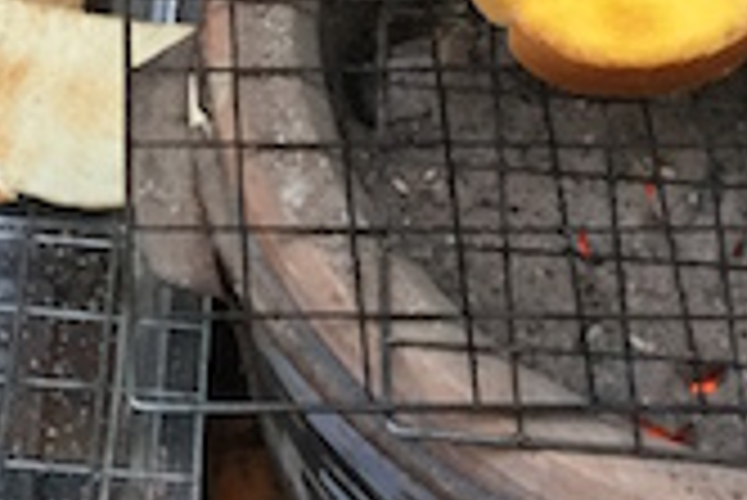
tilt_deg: -49.8
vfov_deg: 11.0
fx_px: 2575
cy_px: -5
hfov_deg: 16.3
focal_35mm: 124
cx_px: 99
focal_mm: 3.3
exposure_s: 1/33
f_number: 2.4
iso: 64
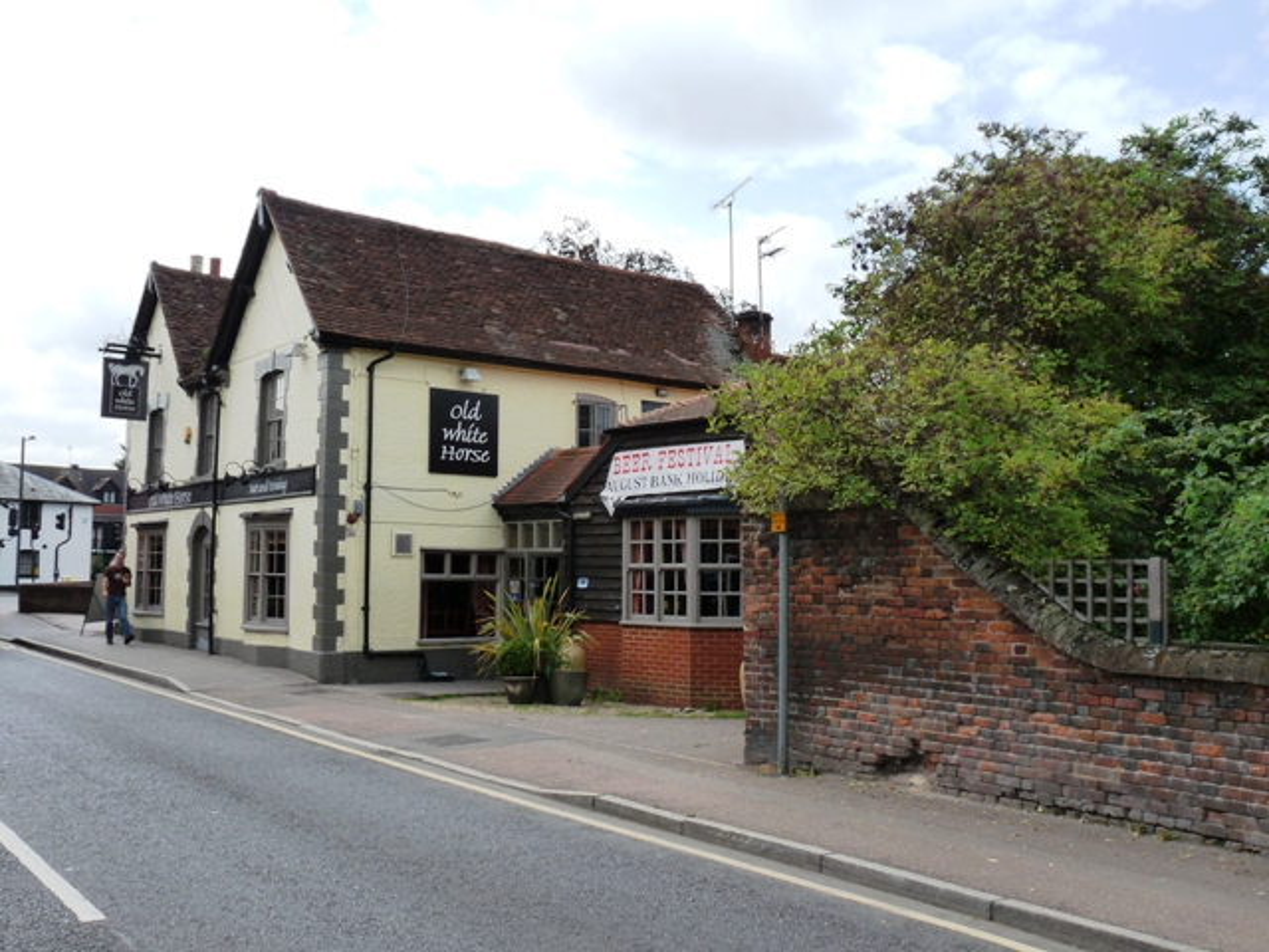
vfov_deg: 39.7
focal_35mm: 36
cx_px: 634
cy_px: 476
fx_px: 1320
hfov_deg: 51.4
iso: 160
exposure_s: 1/320
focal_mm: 6.4
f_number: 5.6
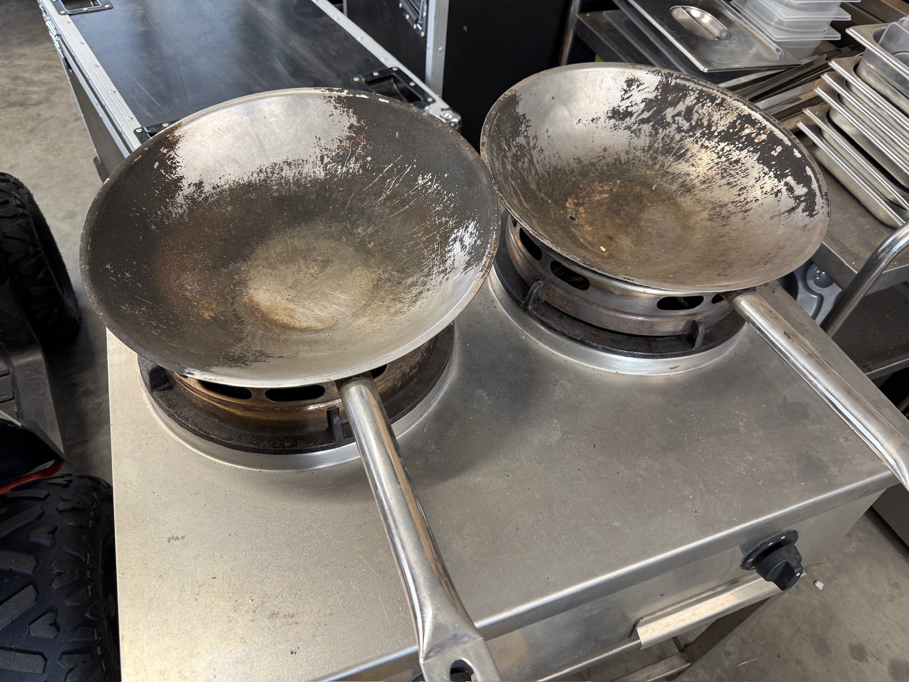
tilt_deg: -49.3
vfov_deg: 56.8
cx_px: 454
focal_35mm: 24
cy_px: 341
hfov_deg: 71.6
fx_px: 630
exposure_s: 1/50
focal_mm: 6.76
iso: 125
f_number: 1.78
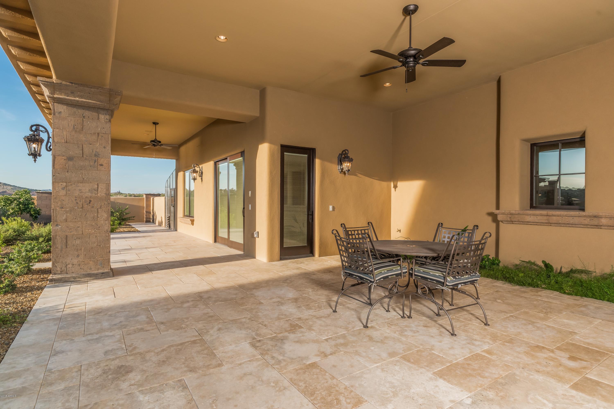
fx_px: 307
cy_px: 204
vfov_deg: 67.4
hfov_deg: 90.0
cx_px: 307
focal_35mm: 18
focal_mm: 18
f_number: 8
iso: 640
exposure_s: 1/200
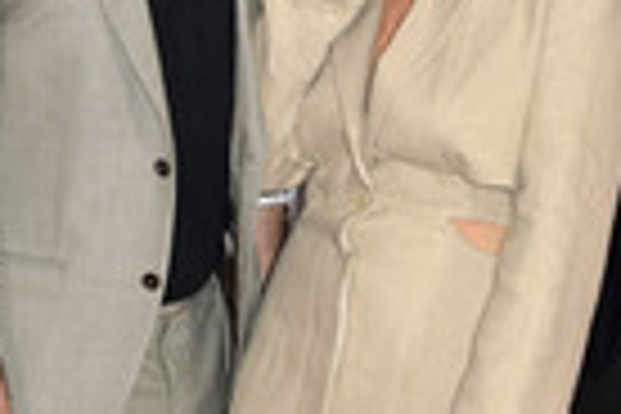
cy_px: -40
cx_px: 232
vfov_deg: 8.0
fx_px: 2932
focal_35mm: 170
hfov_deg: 12.1
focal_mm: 52
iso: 2000
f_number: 6.3
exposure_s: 1/250
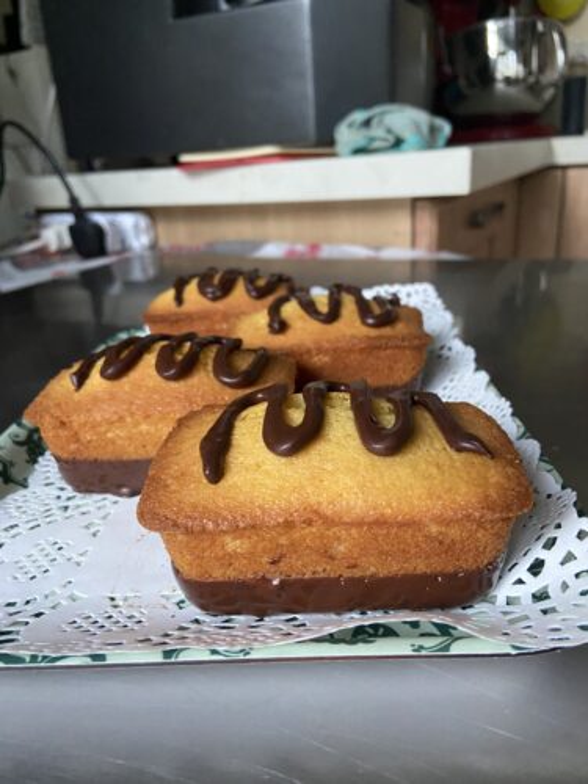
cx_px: 294
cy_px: 392
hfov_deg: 53.1
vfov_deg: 67.3
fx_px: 589
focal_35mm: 26
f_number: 1.8
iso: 500
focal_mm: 4.25
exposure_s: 1/60
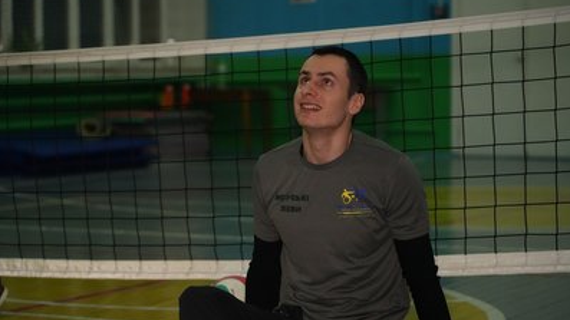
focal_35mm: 111
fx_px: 1677
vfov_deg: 10.9
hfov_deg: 19.3
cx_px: 286
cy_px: 171
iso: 6400
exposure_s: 1/250
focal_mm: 105
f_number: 4
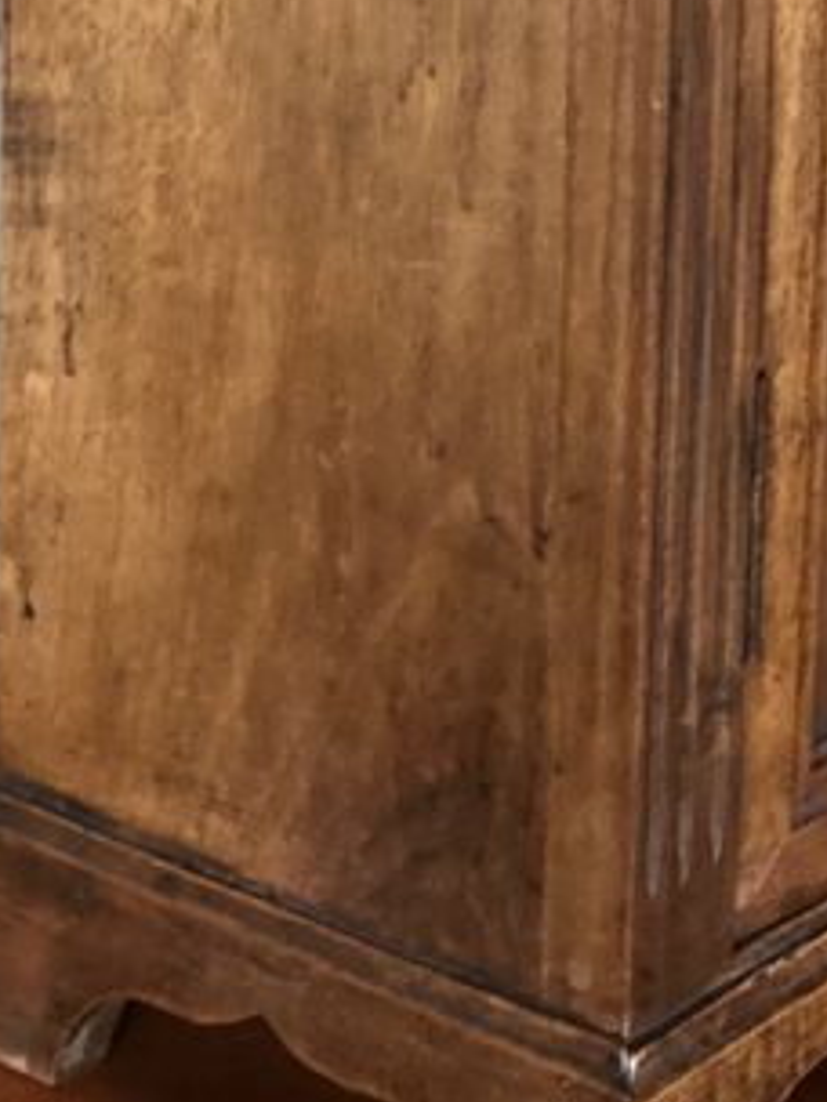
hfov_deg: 8.4
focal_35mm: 175
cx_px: 780
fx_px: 5574
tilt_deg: -14.1
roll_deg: -1.9
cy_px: -348
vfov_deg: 11.0
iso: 160
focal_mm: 6
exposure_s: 1/13
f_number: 2.4
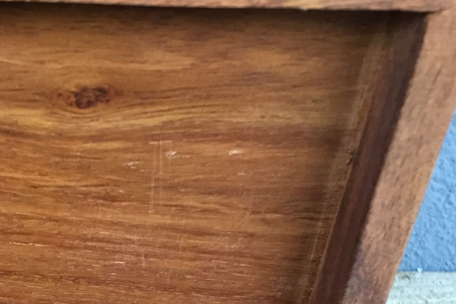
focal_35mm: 93
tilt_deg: -27.5
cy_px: 439
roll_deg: -3.2
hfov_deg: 21.3
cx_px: 16
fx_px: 1178
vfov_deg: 13.9
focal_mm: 4.15
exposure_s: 1/17
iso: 64
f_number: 2.2
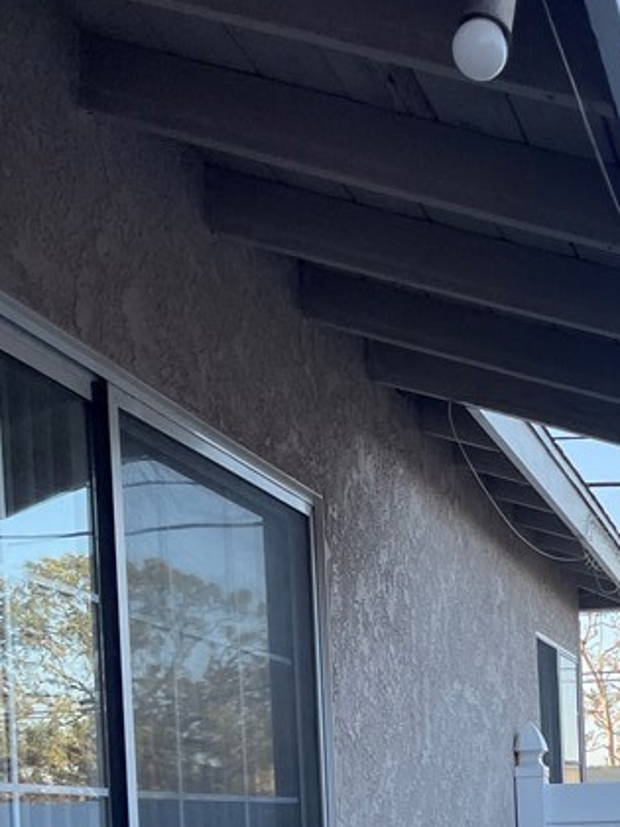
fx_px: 1457
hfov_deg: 22.8
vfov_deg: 29.2
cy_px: 860
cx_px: 663
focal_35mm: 61
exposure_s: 1/713
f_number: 1.6
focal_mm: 5.1
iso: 32
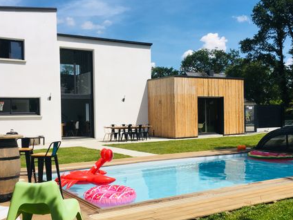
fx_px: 347
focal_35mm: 41
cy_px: 121
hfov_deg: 45.8
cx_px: 145
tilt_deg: -1.3
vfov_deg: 35.1
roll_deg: +0.5
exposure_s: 1/2564
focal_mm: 4.15
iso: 25
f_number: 2.2
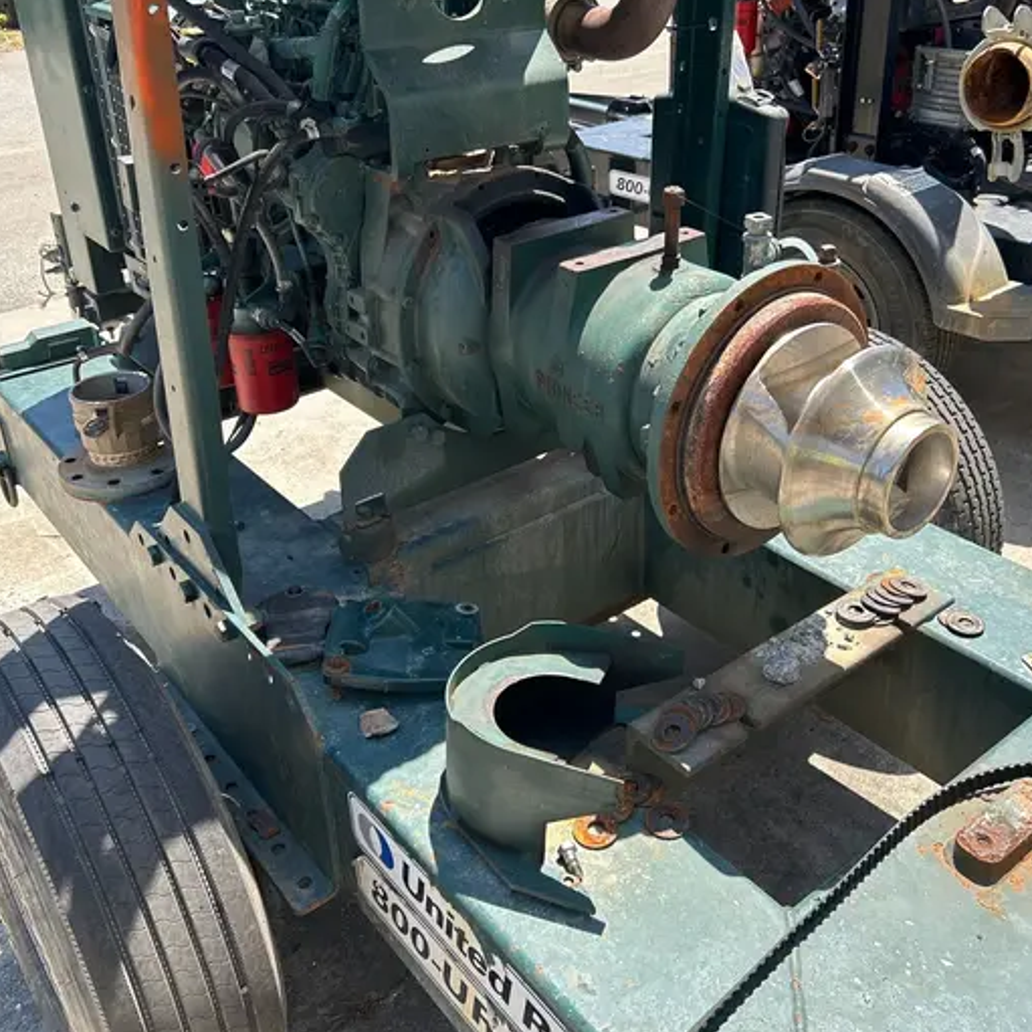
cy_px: 421
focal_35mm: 33
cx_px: 549
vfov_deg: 49.5
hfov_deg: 49.7
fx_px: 1113
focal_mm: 5.7
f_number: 1.5
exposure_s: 1/909
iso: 50
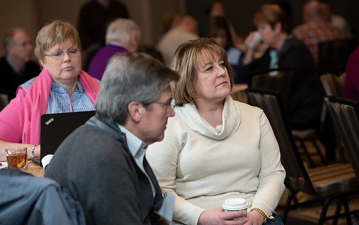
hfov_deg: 16.7
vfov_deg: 10.5
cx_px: 180
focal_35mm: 125
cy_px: 109
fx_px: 1223
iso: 1250
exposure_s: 1/200
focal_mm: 122
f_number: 4
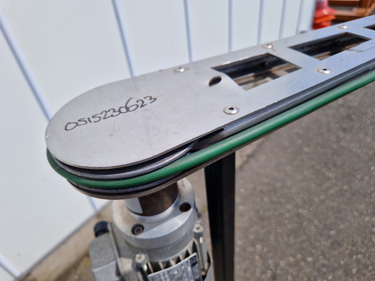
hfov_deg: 73.9
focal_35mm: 23
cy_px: 140
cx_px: 188
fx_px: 249
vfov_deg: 58.9
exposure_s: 1/1300
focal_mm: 5.4
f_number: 1.8
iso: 50
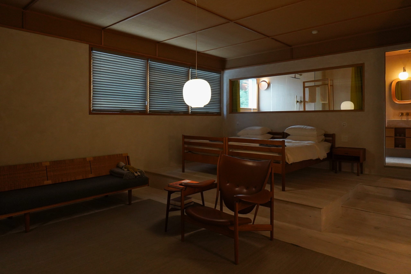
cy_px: 137
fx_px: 285
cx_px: 206
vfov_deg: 51.3
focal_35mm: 25
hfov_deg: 71.5
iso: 2500
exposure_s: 1/20
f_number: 8
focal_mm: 17
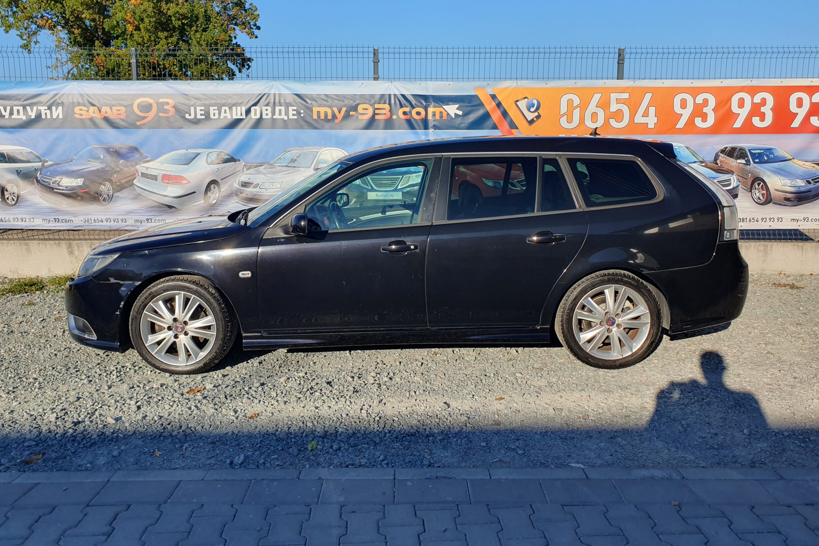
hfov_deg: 65.5
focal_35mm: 28
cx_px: 418
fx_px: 637
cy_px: 243
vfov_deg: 46.3
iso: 50
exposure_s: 1/1368
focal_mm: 4.32
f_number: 2.4
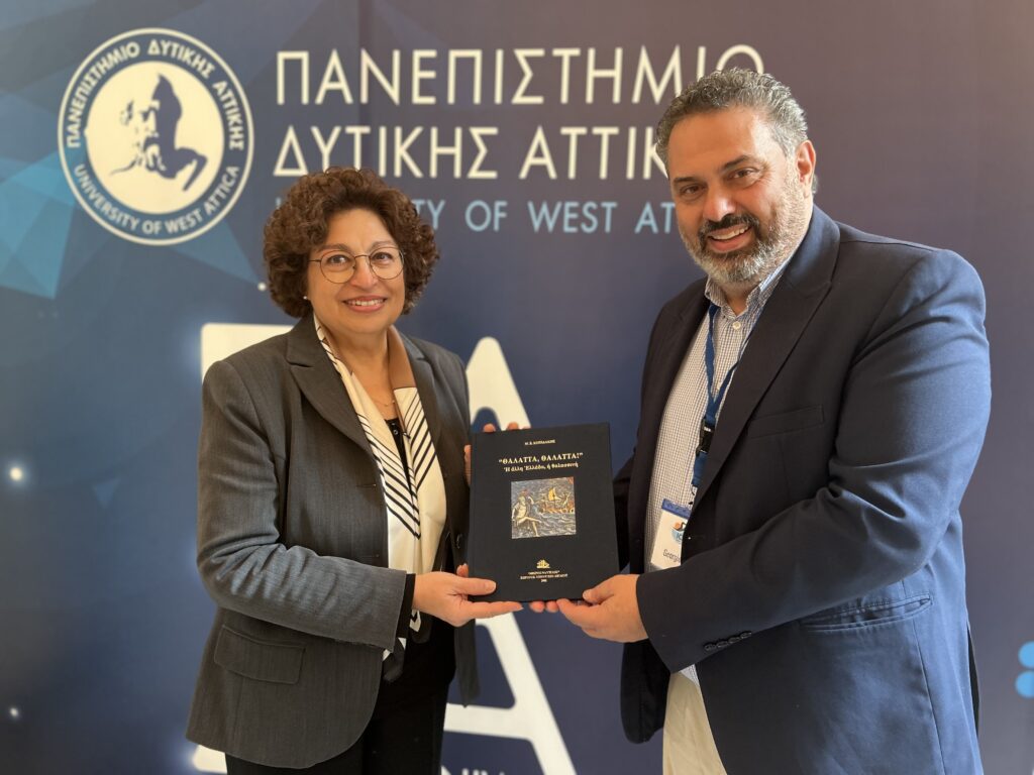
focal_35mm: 26
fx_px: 777
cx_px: 517
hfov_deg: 67.3
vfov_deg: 53.1
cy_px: 388
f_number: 1.5
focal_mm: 5.7
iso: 160
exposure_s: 1/50
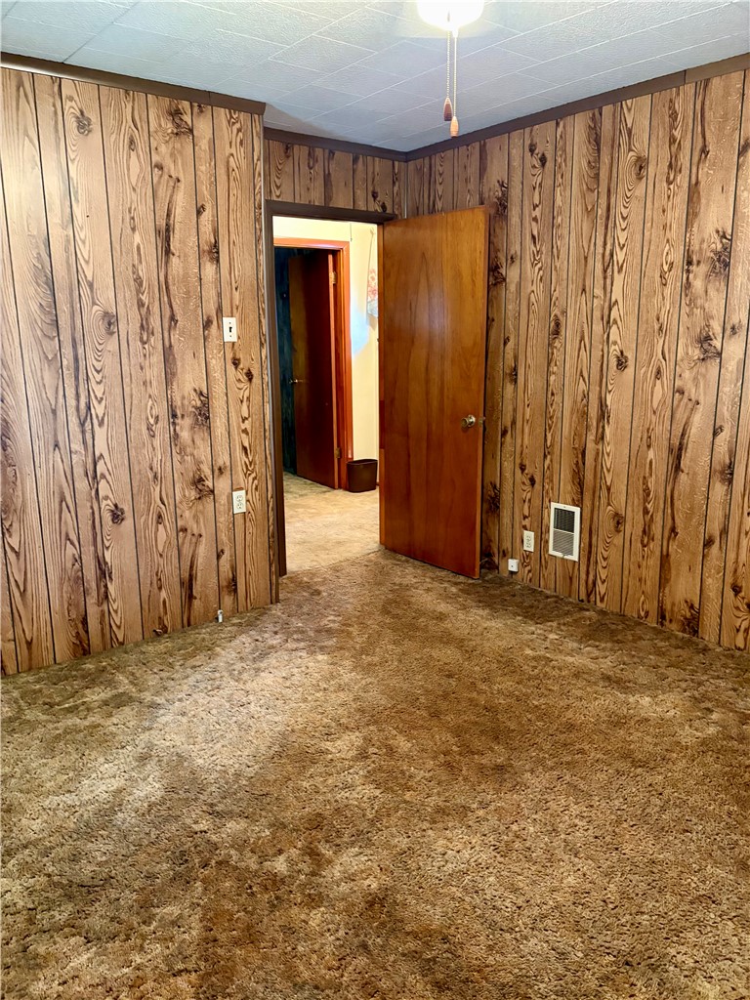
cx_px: 375
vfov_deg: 67.3
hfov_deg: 53.1
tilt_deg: -11.3
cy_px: 500
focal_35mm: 26
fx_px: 751
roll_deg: +1.0
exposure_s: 1/30
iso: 640
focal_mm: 5.96
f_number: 1.6
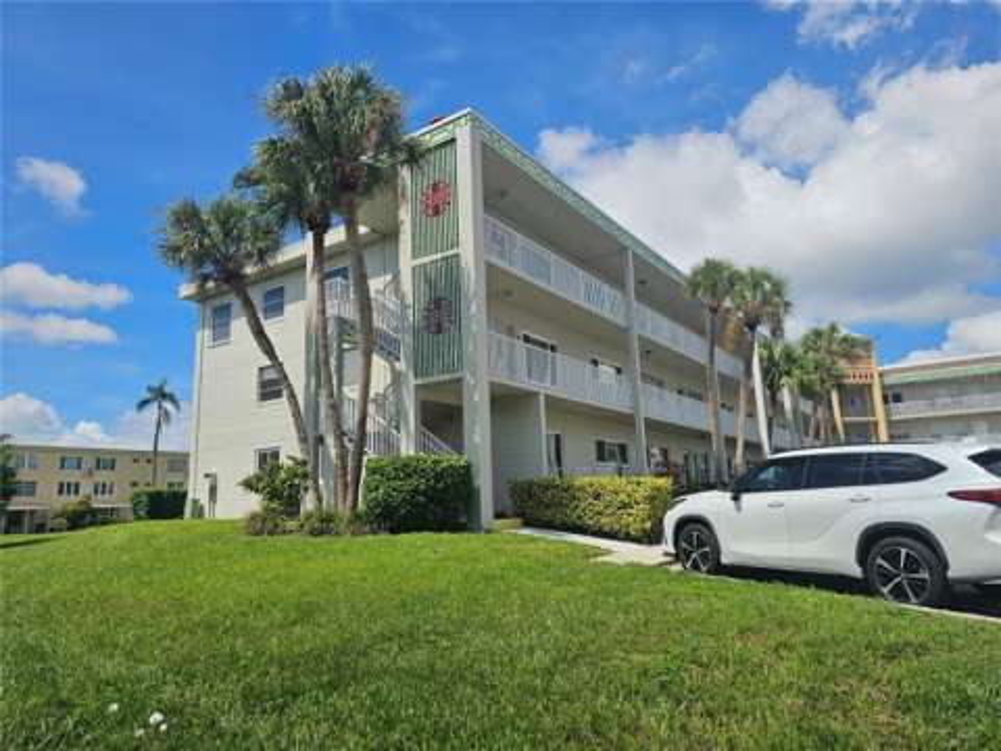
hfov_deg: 73.9
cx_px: 500
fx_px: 665
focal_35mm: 23
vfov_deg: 58.9
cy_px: 376
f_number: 1.7
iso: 10
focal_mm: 6.3
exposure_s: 1/1461
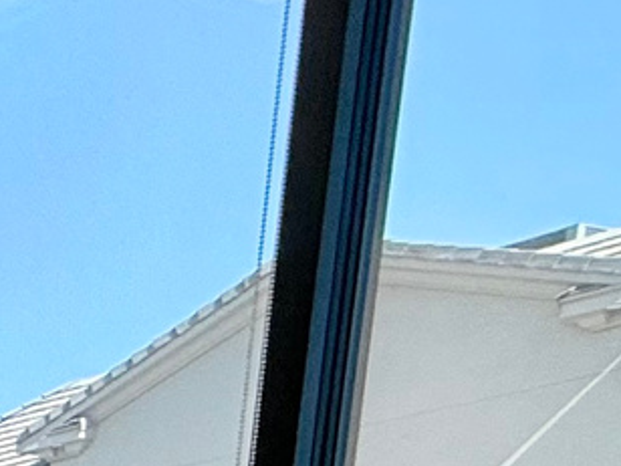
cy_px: 1112
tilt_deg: -6.7
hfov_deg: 12.3
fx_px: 1668
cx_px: -1131
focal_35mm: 93
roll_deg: -0.4
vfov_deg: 12.5
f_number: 2.2
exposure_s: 1/134
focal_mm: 2.22
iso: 64
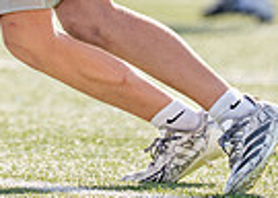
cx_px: -93
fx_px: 7931
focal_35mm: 1006
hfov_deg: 2.0
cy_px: -192
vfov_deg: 1.4
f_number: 2.8
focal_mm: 200
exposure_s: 1/1600
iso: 100
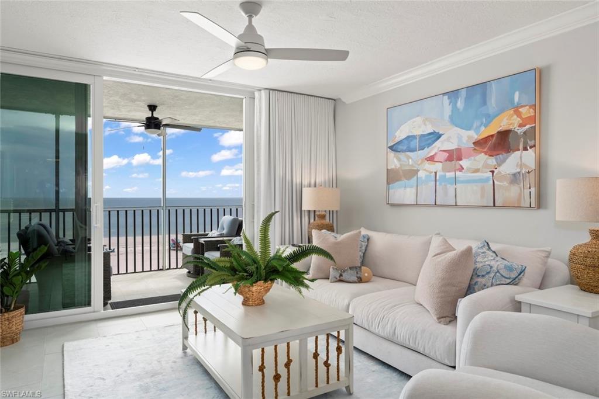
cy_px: 200
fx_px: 399
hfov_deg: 73.7
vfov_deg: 53.1
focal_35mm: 24
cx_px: 300
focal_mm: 24
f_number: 11
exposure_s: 1/10
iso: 400
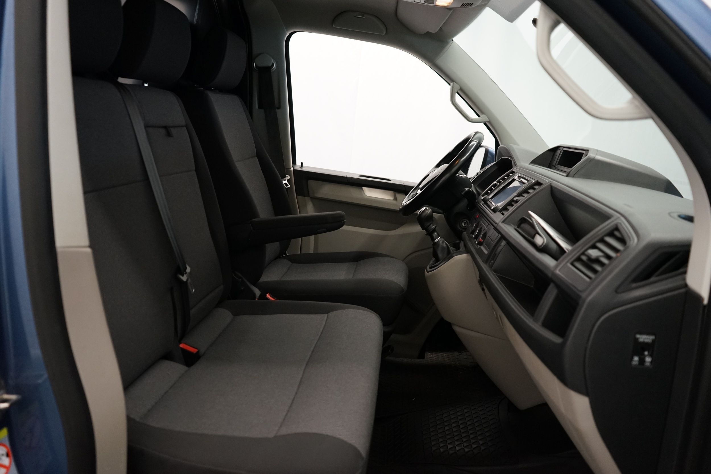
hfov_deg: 65.5
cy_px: 237
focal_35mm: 28
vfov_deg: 46.4
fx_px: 553
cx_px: 356
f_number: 3.5
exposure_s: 1/160
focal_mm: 28
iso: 2000
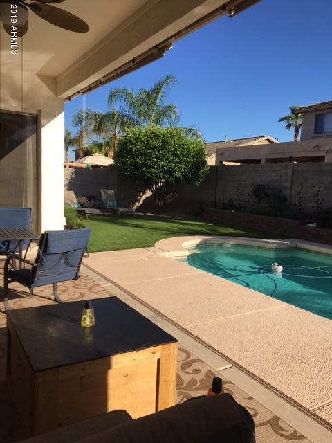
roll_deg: -1.8
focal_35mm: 29
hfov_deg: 48.2
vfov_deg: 61.7
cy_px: 222
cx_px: 166
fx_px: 371
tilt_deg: -6.5
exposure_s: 1/1399
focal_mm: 4.15
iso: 25
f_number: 2.2
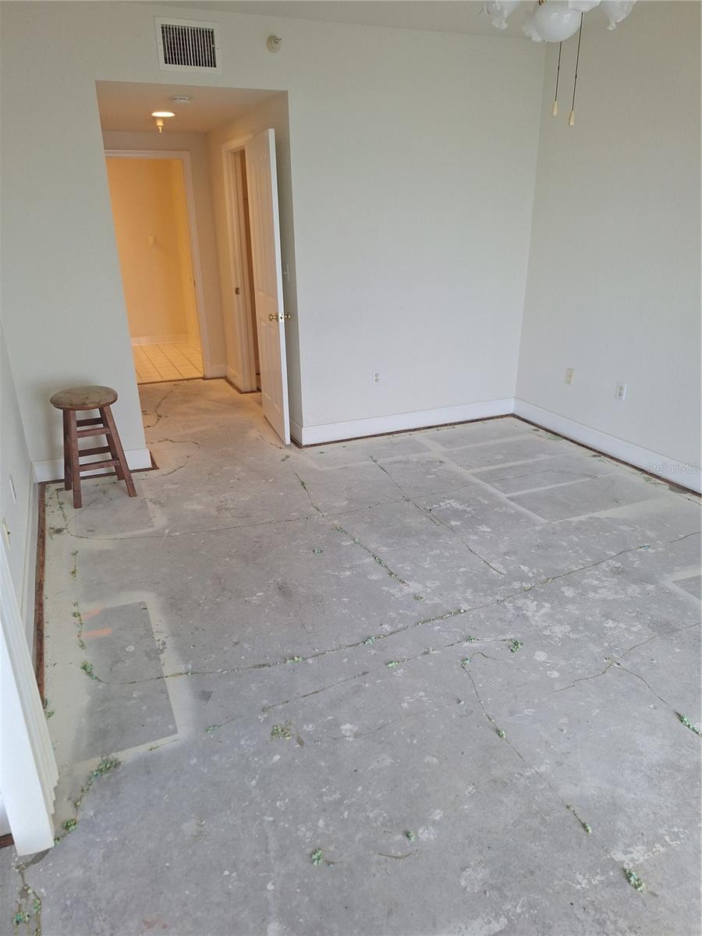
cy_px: 468
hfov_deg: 58.9
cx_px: 351
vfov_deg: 73.9
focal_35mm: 23
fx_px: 622
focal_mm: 5.54
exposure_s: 1/60
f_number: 1.8
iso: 64
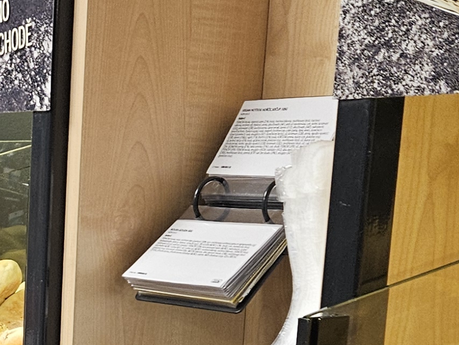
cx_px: -182
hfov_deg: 16.9
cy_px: 505
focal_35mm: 108
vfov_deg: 13.0
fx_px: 1432
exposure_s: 1/100
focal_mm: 5.4
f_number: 1.8
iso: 125
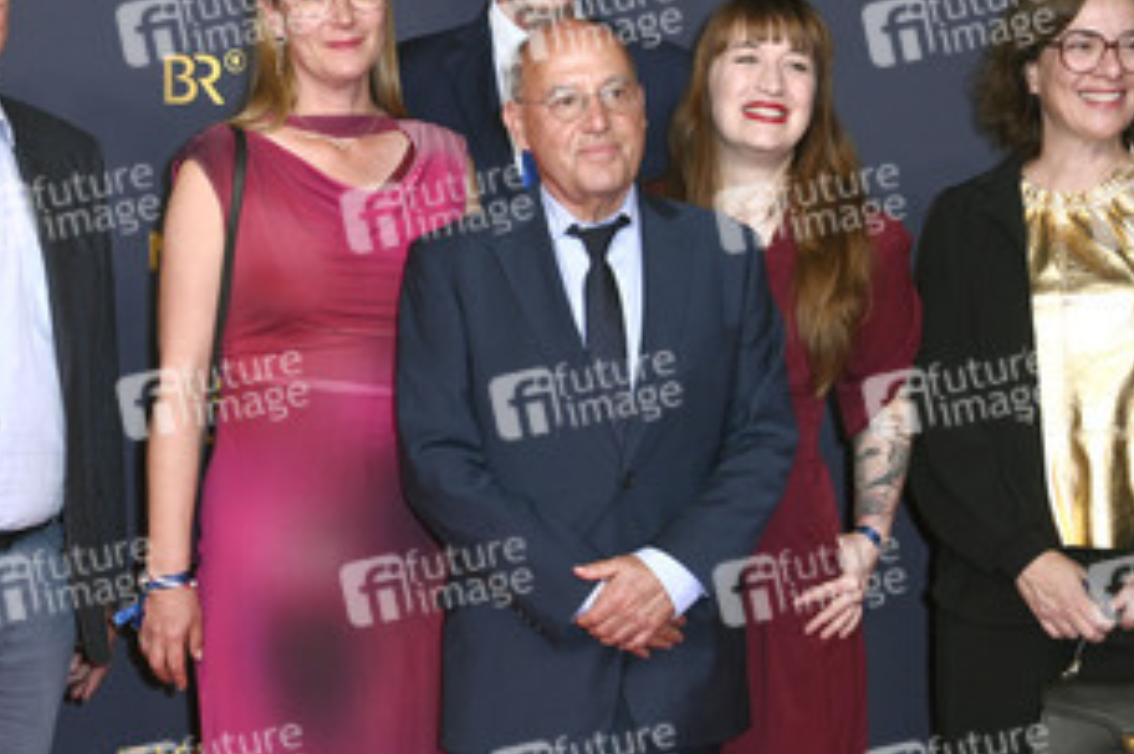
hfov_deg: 19.6
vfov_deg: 13.1
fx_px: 3272
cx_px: 487
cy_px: 302
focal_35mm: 104
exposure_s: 1/200
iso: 800
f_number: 5.6
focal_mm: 70
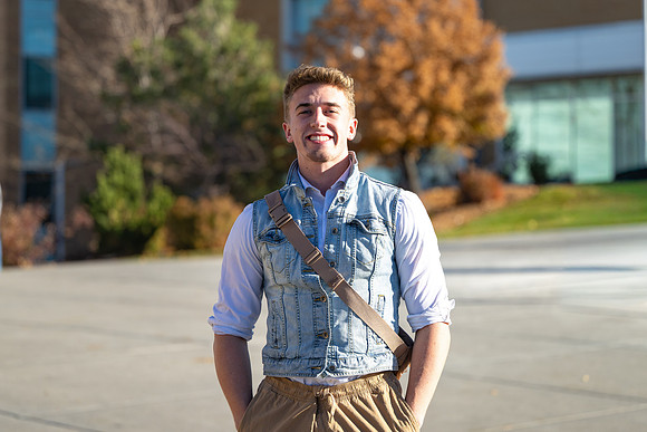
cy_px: 213
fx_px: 1862
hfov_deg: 19.7
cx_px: 345
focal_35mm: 104
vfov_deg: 13.2
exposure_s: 1/2000
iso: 125
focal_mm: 87
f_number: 2.8
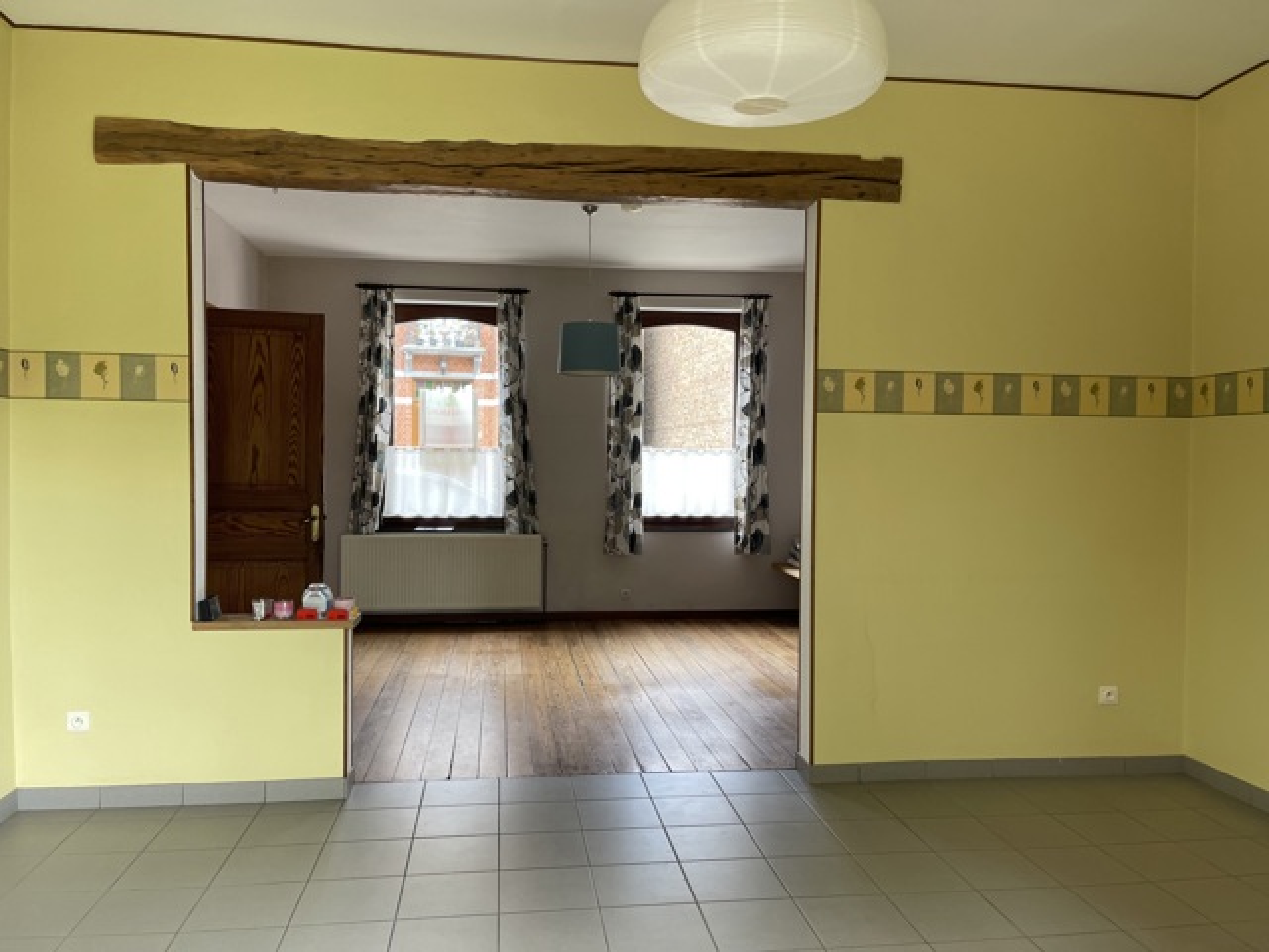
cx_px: 634
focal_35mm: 26
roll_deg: -0.3
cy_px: 476
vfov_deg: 53.1
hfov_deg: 67.3
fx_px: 953
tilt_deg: -1.9
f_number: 1.6
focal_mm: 5.1
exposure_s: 1/121
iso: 100
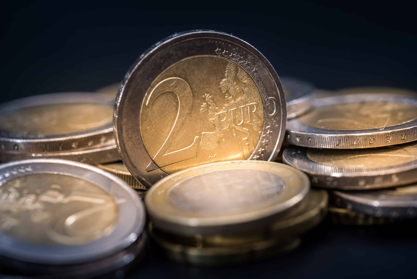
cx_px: 208
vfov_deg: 13.1
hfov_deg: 19.4
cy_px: 140
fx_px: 1217
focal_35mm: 105
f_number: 11
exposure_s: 1/200
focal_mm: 105
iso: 320
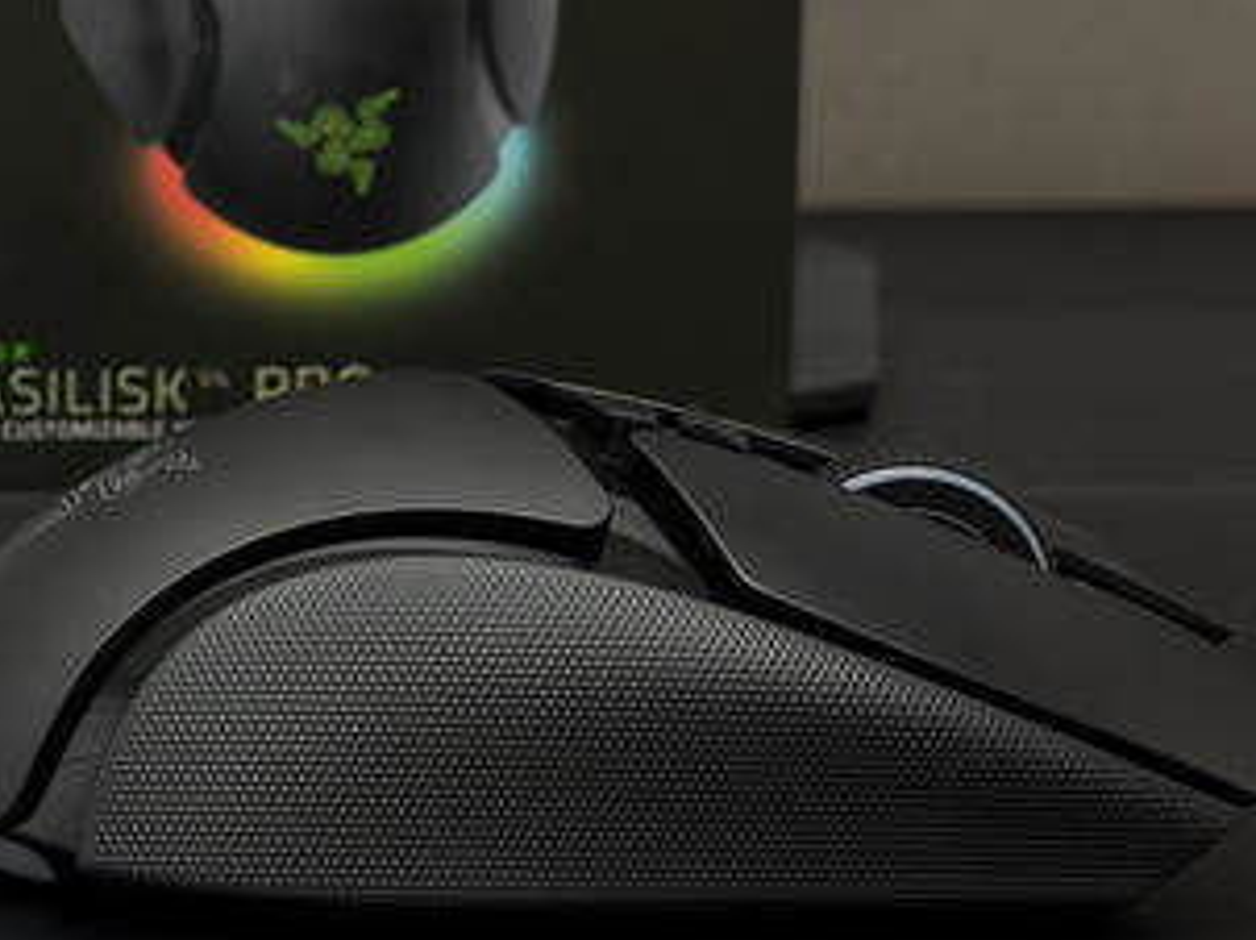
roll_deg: +0.6
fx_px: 4496
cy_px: 339
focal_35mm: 124
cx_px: -112
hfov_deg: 15.5
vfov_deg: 11.9
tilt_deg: -8.9
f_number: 1.78
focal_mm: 6.76
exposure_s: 1/60
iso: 100
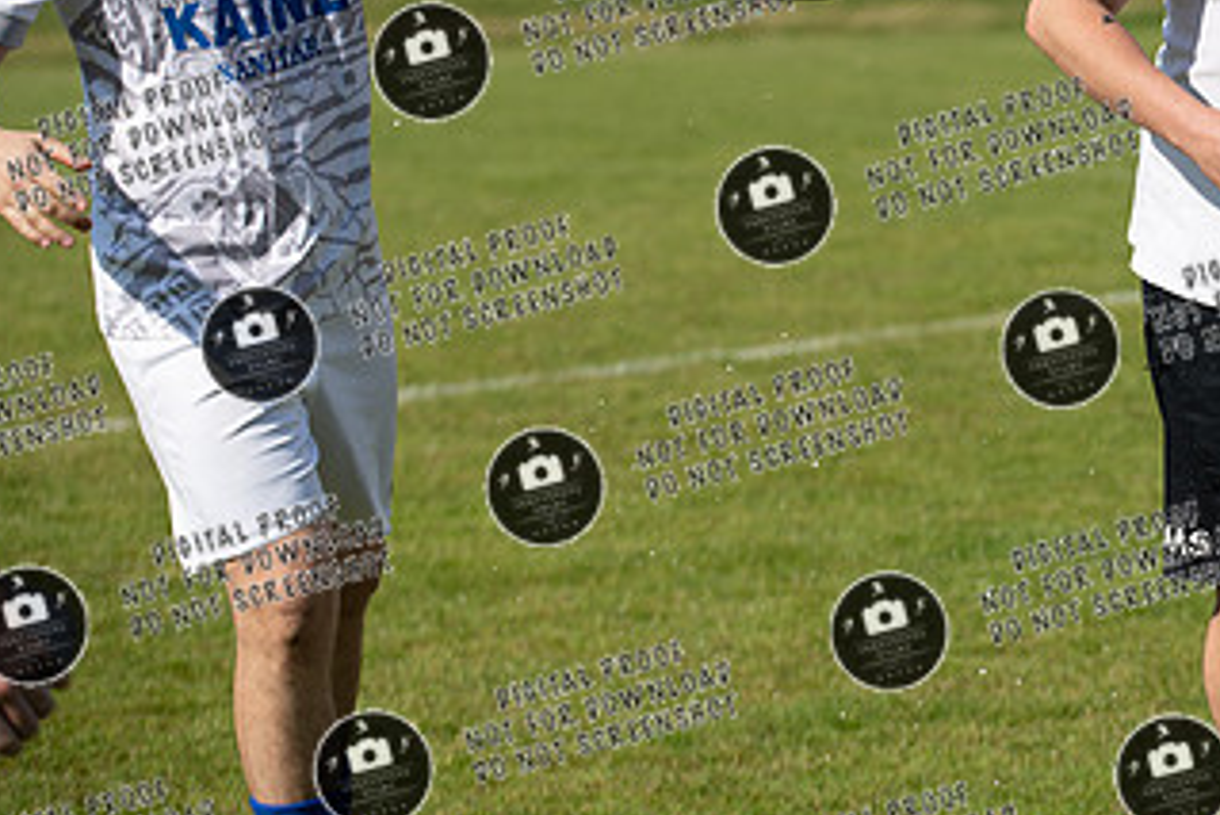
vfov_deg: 6.1
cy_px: -45
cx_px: 1261
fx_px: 7628
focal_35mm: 225
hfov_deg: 9.1
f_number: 3.5
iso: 100
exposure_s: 1/1600
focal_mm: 102
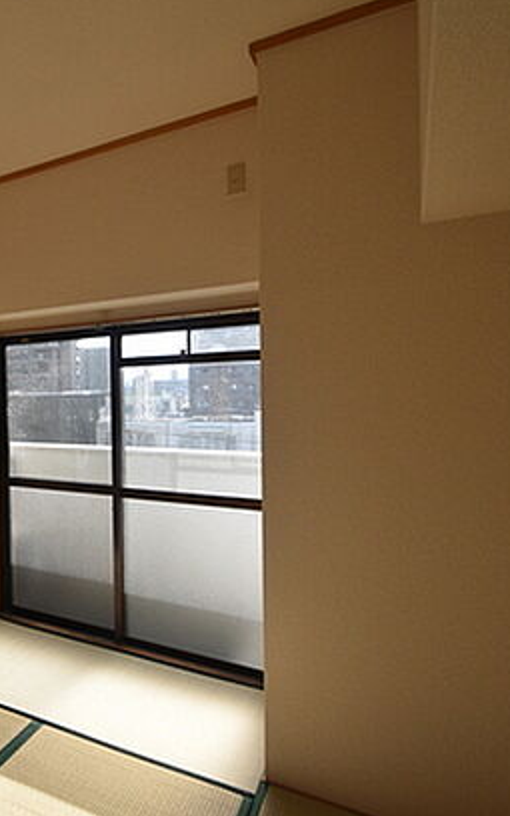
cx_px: -4
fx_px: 534
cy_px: 413
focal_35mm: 24
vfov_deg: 74.8
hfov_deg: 43.5
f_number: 6.3
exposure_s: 1/250
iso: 200
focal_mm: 10
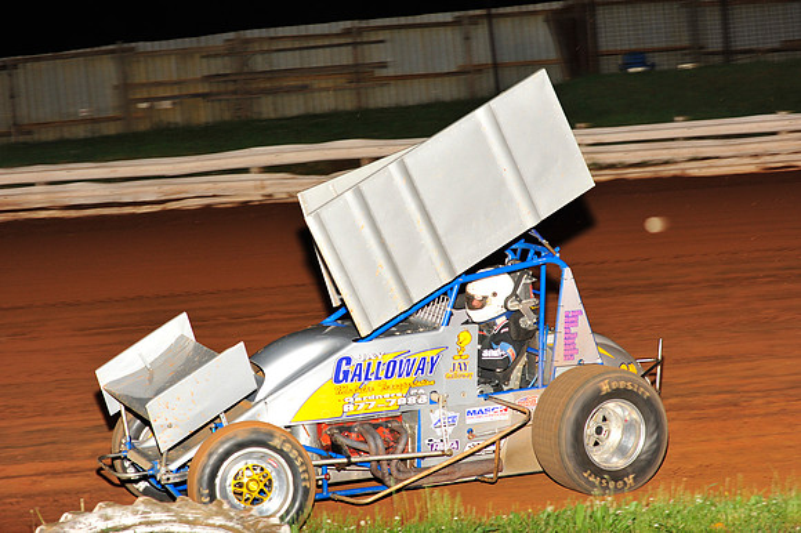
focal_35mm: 80
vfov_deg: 17.0
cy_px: 266
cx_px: 400
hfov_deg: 25.4
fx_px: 1779
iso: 800
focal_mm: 80
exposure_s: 1/320
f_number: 6.3
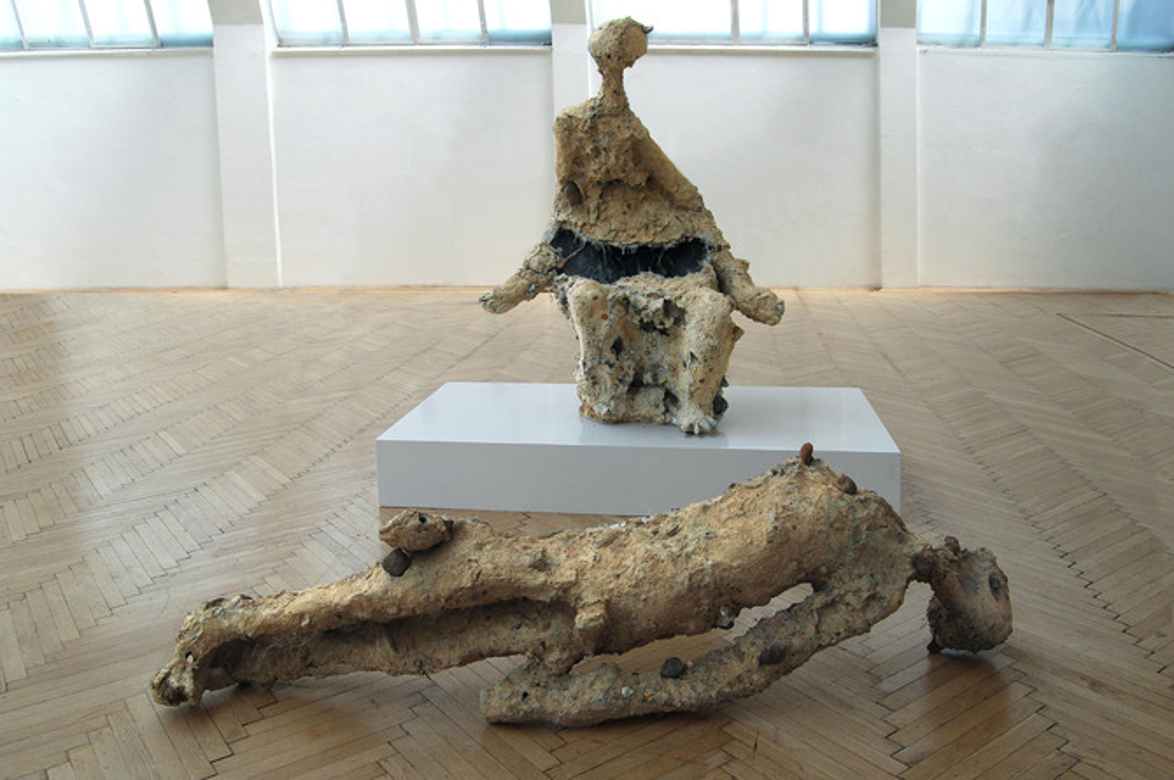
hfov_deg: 27.0
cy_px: 390
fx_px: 2443
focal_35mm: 75
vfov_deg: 18.1
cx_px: 587
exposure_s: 1/160
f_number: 6.3
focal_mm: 50
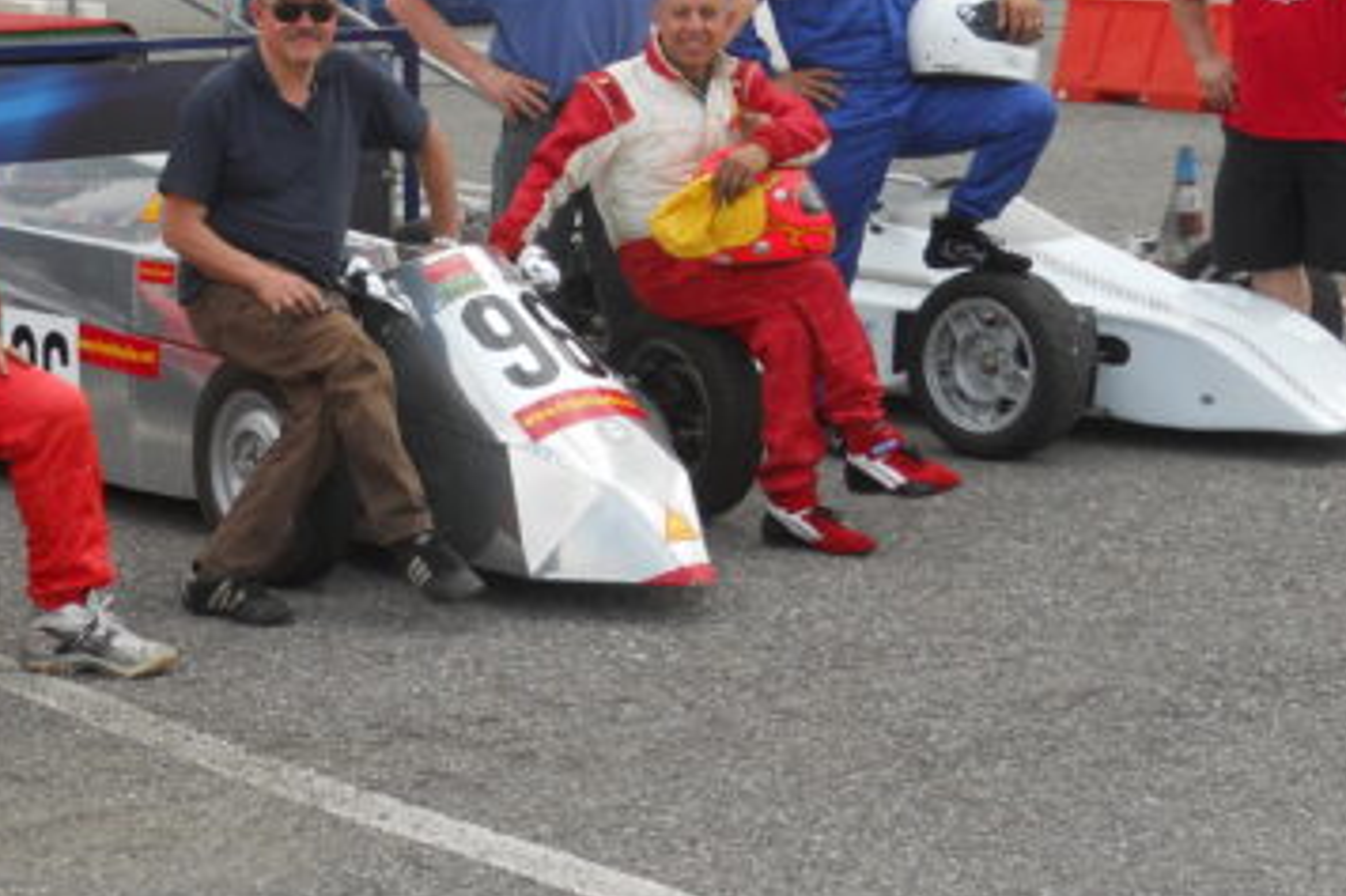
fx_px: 3438
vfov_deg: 14.8
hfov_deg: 21.9
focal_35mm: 92
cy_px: 253
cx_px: 257
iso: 80
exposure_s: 1/320
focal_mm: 7.3
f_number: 3.2
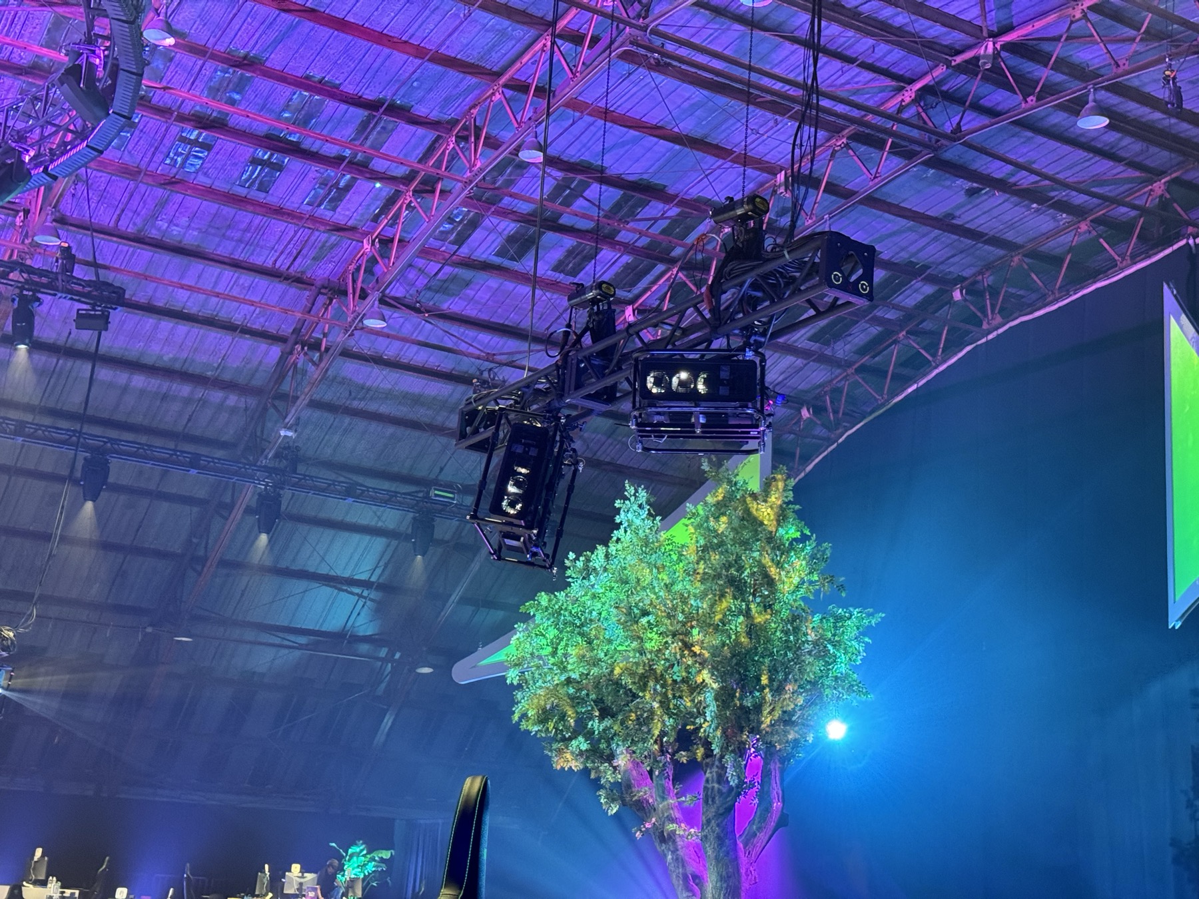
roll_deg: -4.1
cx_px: 600
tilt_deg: +14.1
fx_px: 1663
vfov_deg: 30.3
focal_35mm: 48
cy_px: 450
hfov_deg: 39.7
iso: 500
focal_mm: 6.76
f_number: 1.78
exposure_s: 1/40
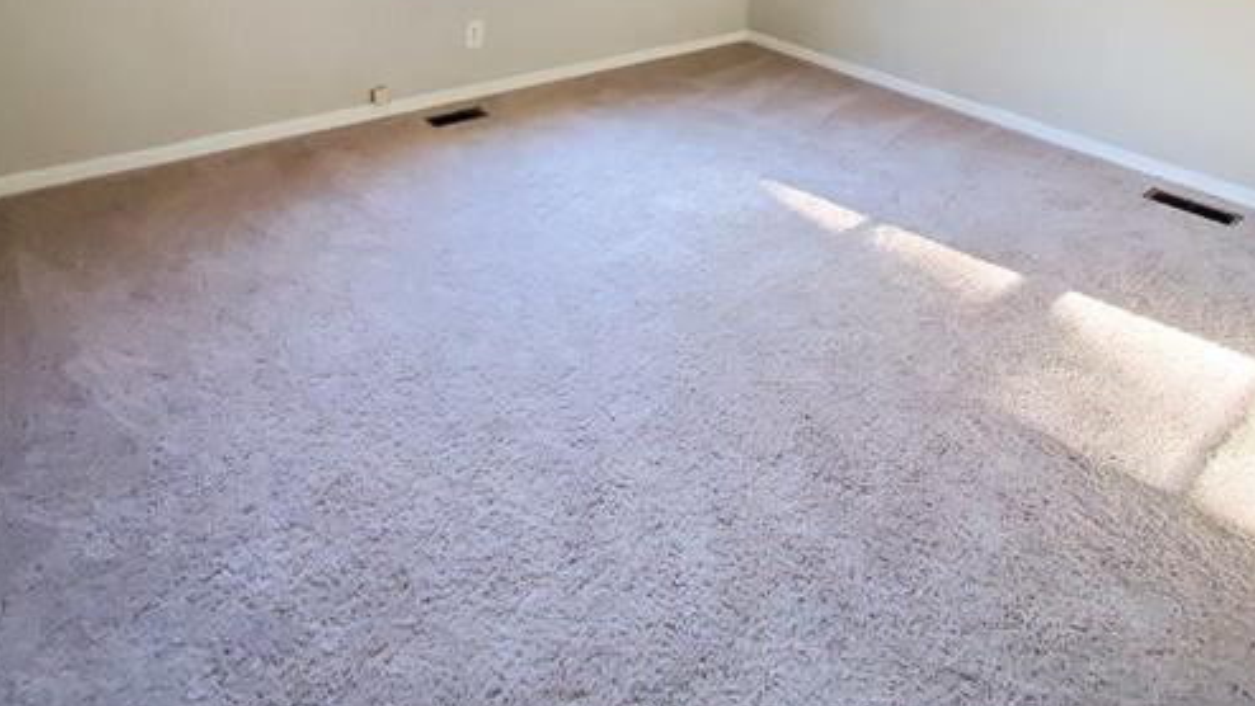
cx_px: 594
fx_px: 732
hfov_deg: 81.1
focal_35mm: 22
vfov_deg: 42.7
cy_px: -33
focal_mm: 1.8
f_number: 2.2
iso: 320
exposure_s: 1/59
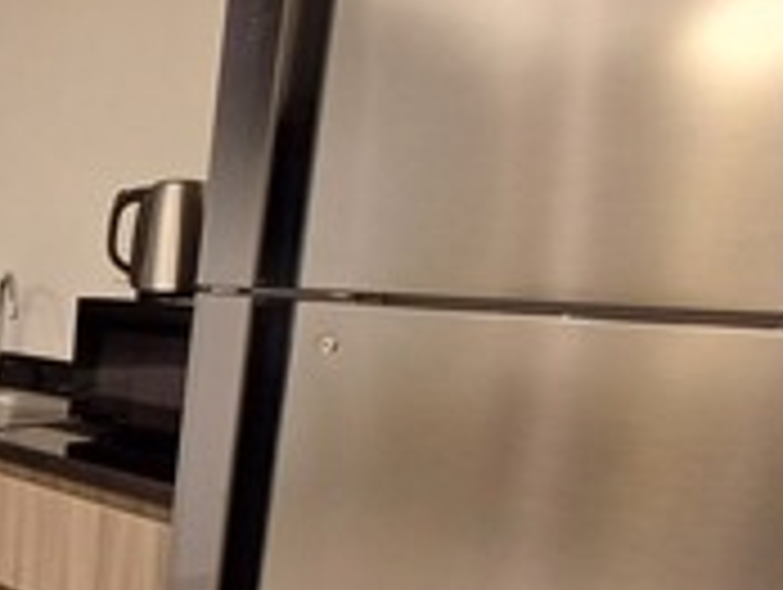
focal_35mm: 42
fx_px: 951
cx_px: -142
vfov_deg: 33.5
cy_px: 466
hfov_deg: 35.7
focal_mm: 1.64
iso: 200
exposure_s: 1/25
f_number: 2.2
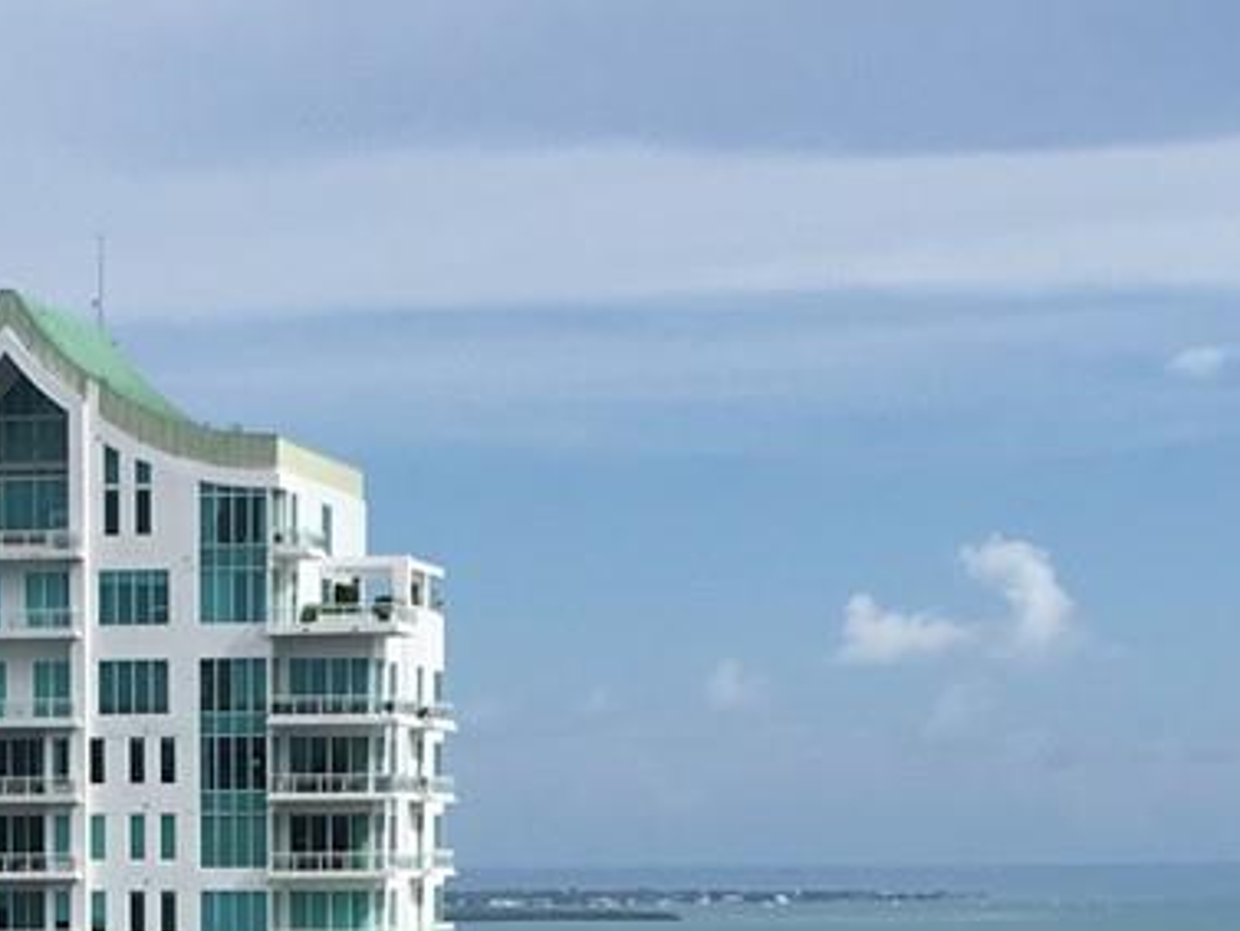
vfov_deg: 11.7
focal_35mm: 123
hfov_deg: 15.9
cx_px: 217
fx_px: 4407
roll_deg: +1.3
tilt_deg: -3.7
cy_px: 1263
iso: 25
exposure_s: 1/2024
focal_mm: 4.15
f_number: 2.2
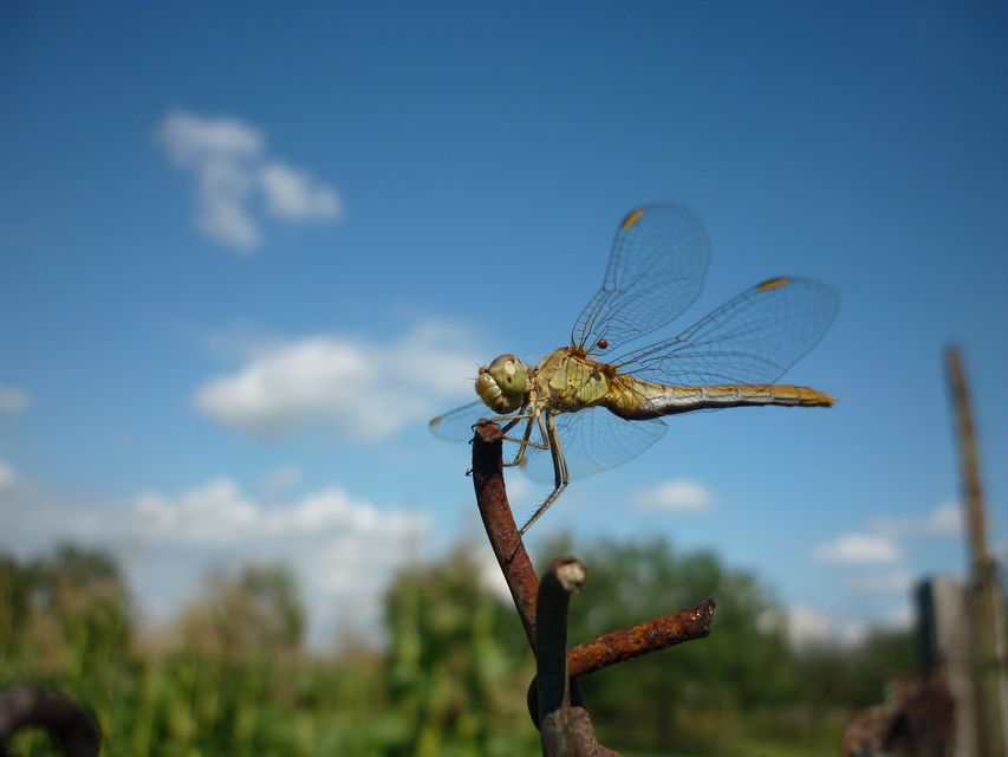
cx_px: 504
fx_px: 961
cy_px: 378
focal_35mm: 33
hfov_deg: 55.3
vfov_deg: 43.0
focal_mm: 5.5
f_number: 8
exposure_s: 1/250
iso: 80
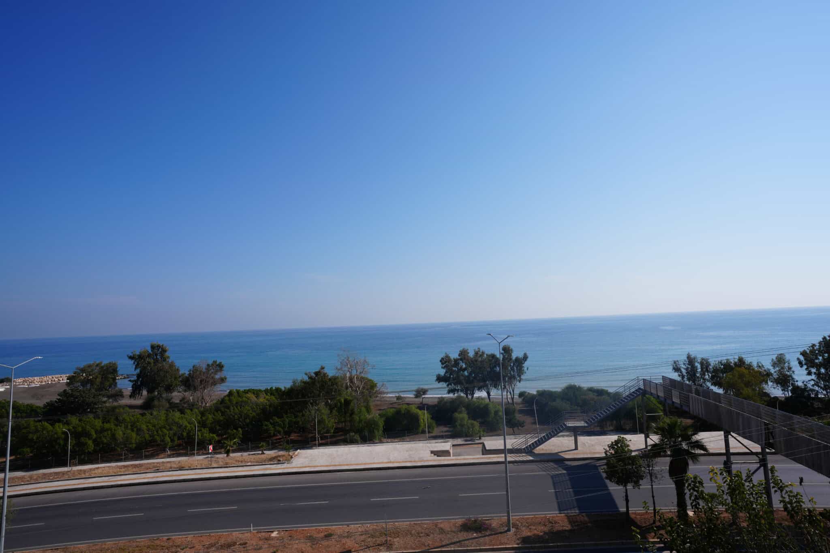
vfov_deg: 64.5
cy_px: 276
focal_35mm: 19
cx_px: 415
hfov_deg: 86.9
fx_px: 438
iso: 100
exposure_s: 1/250
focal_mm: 19
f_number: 10
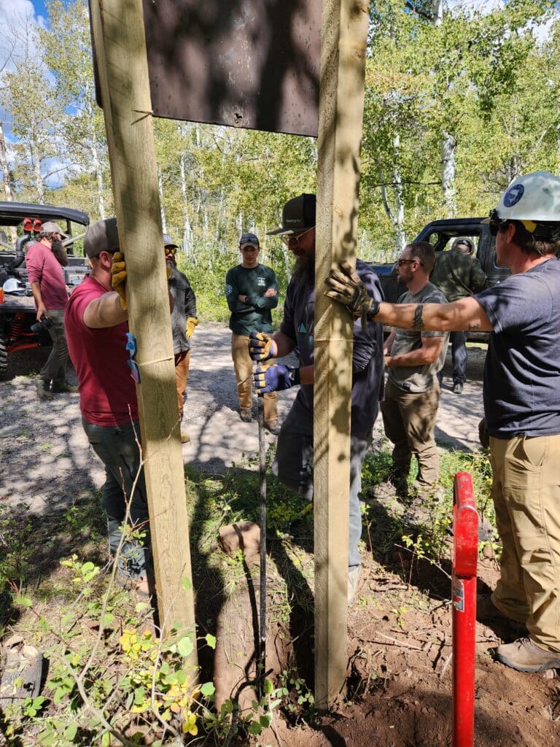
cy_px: 374
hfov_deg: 58.9
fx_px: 496
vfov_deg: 73.9
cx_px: 280
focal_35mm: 23
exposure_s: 1/742
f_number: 1.8
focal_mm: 5.4
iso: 20
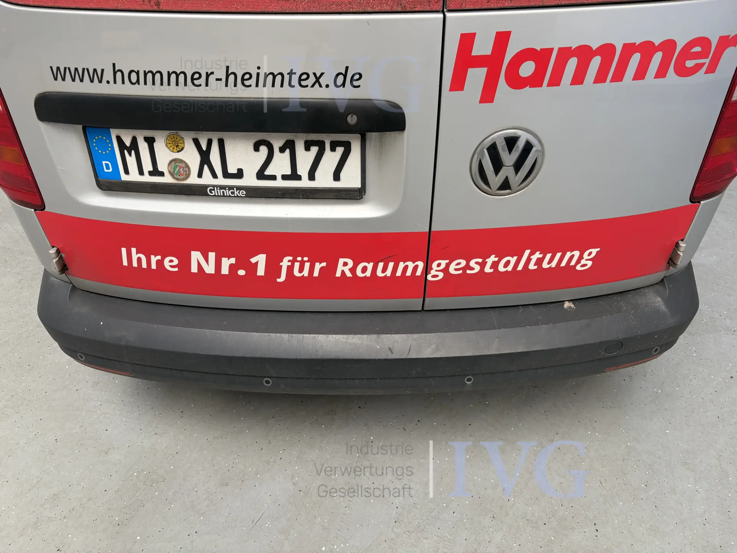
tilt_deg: -38.8
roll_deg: -0.3
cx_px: 368
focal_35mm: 26
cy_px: 276
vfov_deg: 53.1
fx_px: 554
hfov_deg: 67.3
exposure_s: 1/147
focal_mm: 5.96
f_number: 1.6
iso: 64
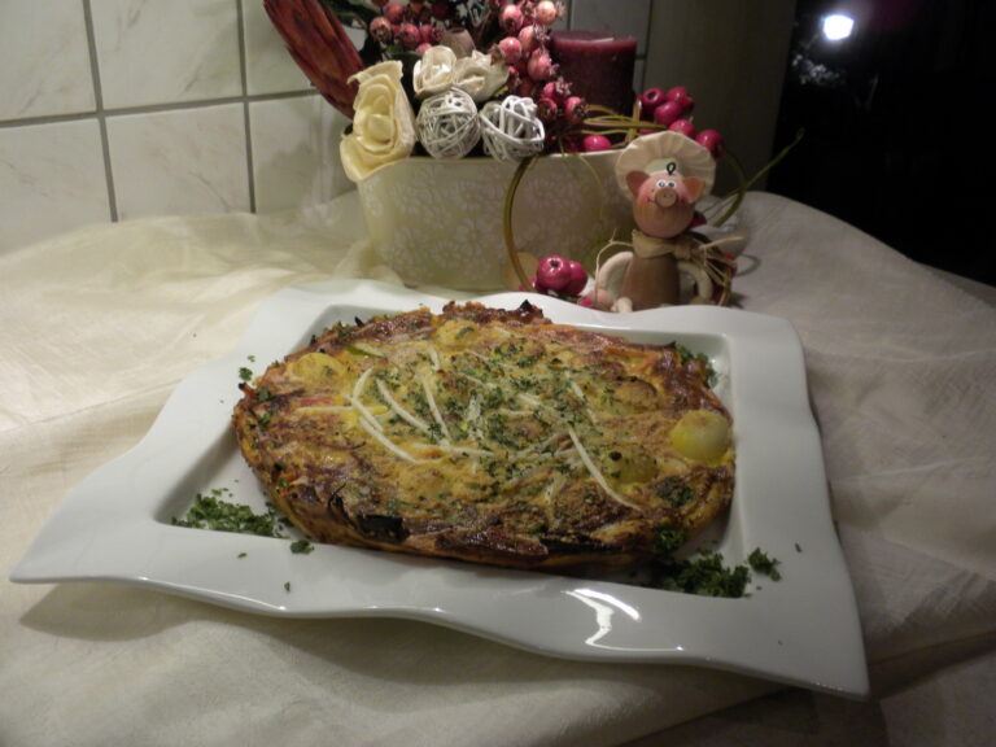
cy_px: 374
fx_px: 1065
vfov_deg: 38.7
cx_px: 498
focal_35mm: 37
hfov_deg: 50.1
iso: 150
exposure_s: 1/60
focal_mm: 6.6
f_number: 3.5
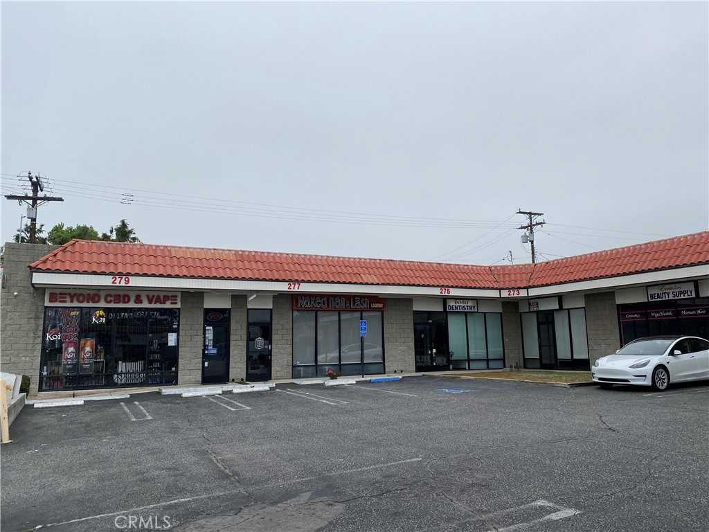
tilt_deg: +7.7
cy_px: 266
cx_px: 354
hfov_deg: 67.3
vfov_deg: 53.1
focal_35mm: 26
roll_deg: +0.4
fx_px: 533
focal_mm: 4.25
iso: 32
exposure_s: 1/1678
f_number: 1.8
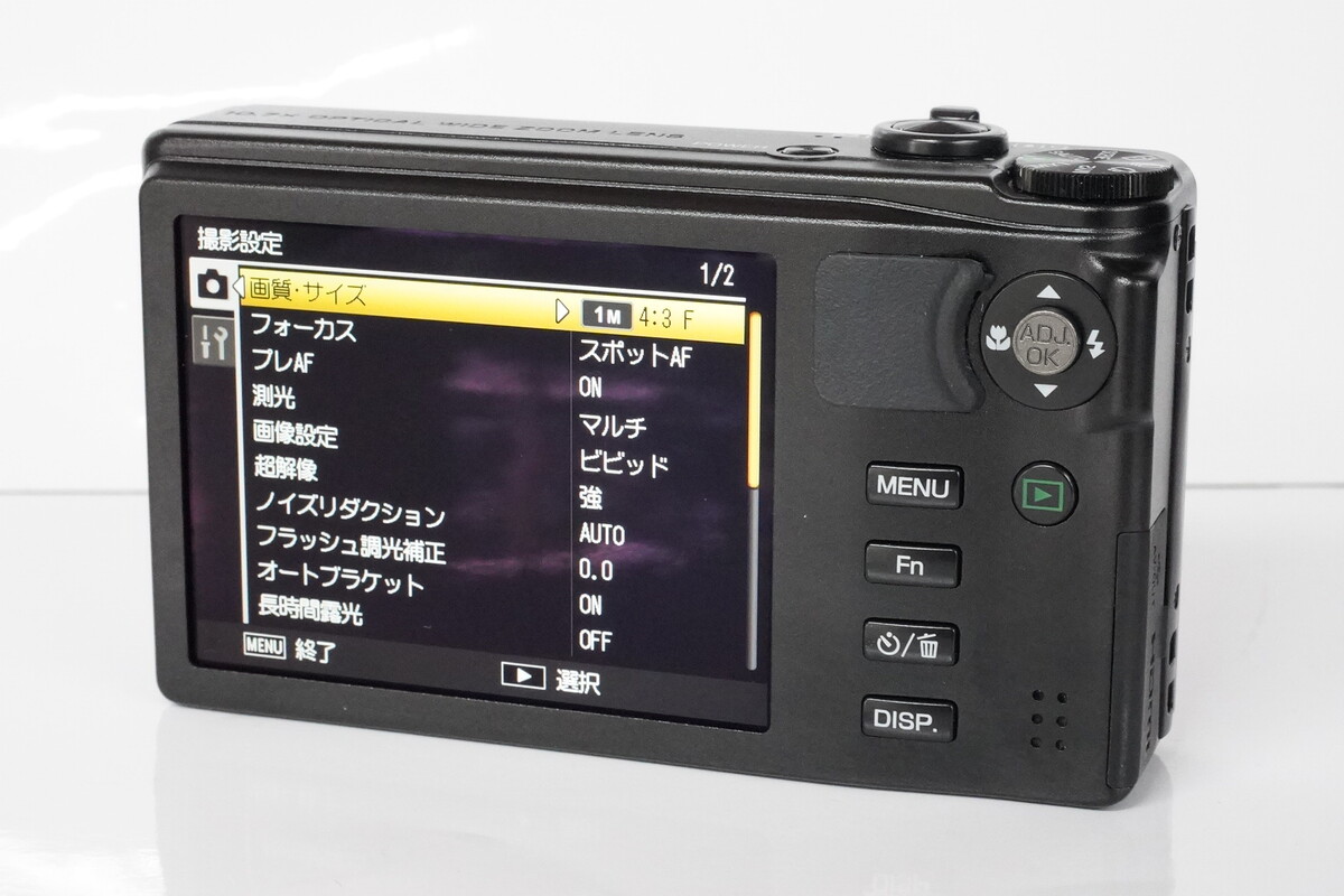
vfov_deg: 18.2
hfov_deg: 27.0
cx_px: 672
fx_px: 2800
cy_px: 448
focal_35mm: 75
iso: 12800
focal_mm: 50
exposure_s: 1/50
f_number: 16
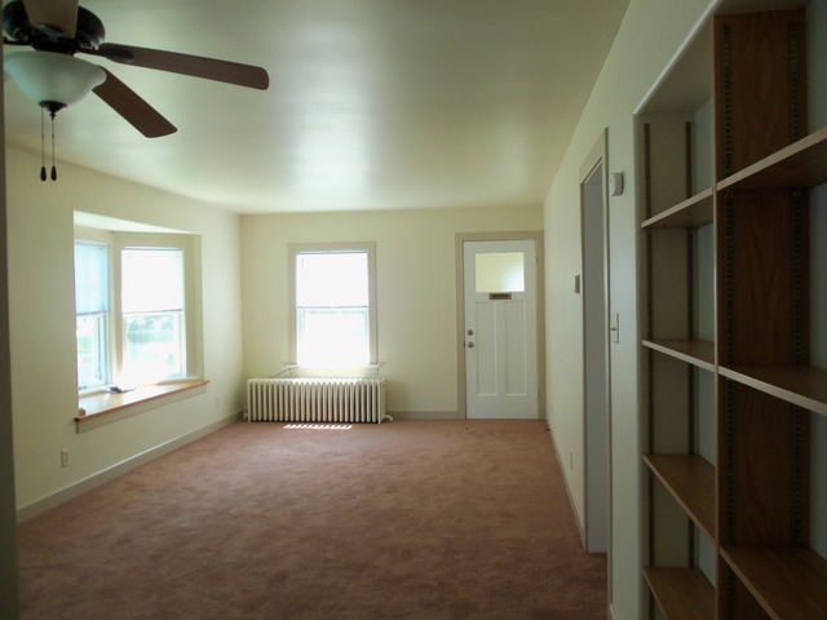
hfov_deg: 61.7
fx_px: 693
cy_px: 310
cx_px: 414
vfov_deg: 48.2
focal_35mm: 29
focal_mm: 5.2
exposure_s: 1/30
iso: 100
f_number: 3.4
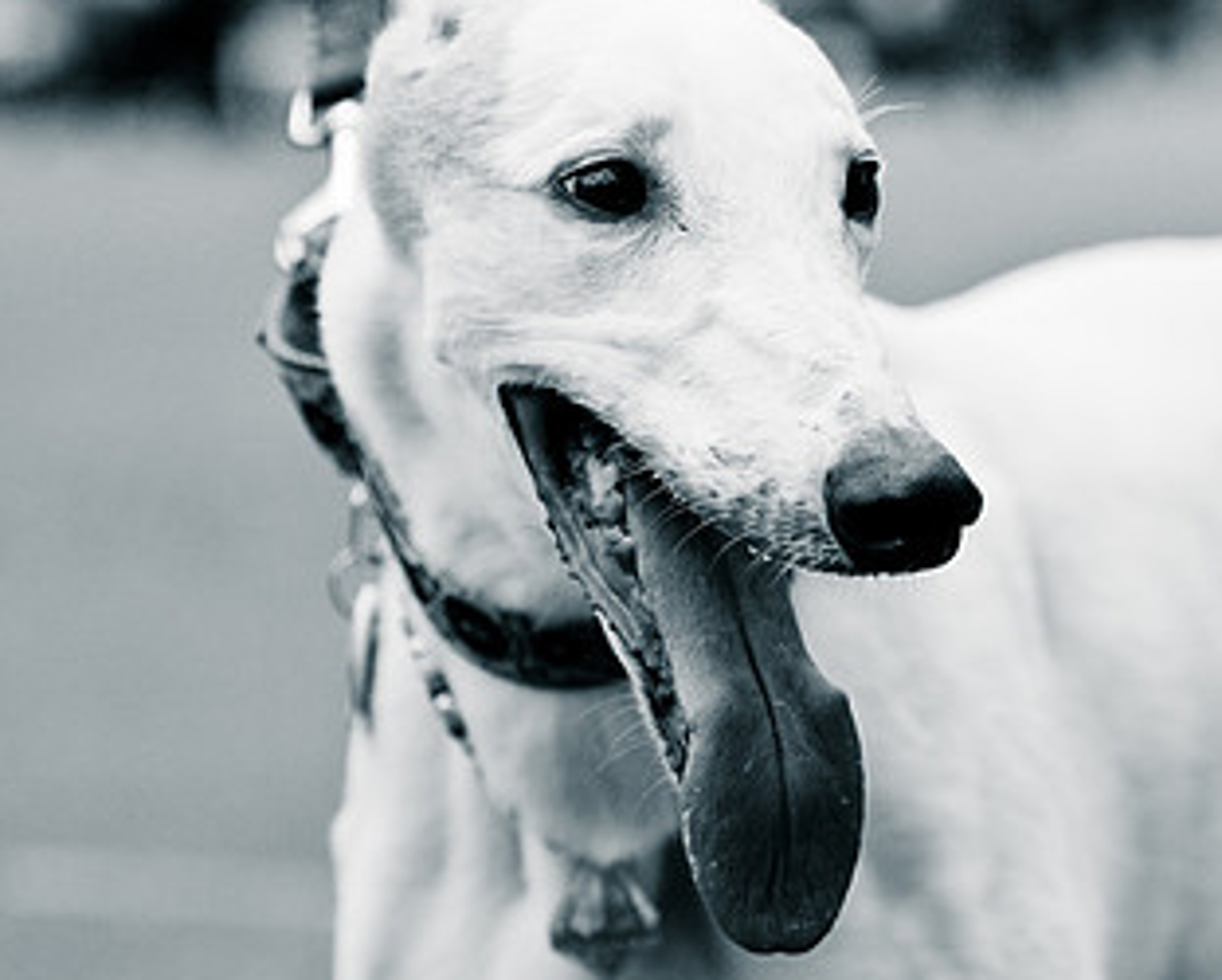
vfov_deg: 8.5
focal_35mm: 183
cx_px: 870
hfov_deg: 10.5
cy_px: 570
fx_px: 6623
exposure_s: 1/3200
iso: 200
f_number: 2.8
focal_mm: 70
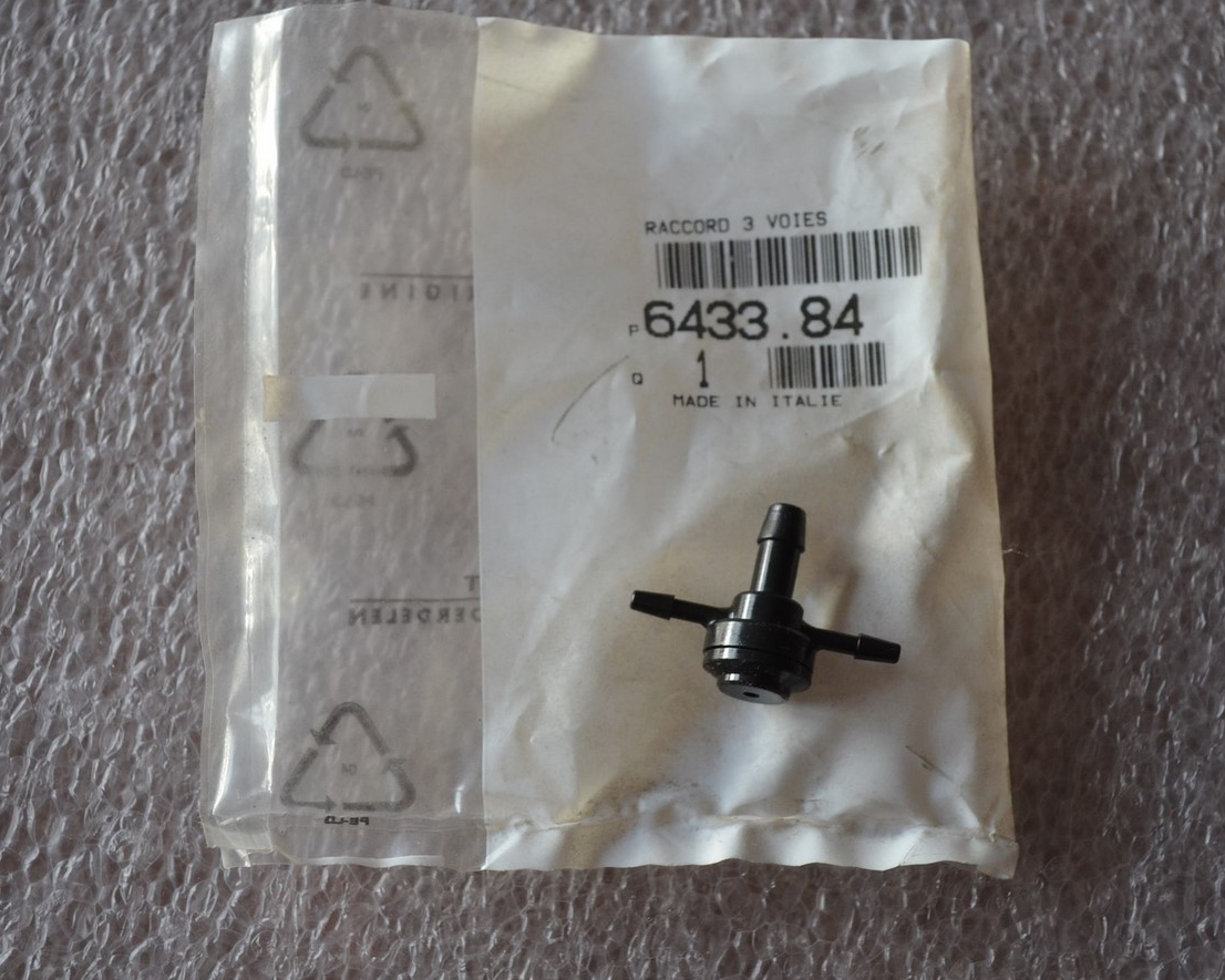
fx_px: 1994
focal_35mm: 55
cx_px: 611
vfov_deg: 27.6
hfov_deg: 34.1
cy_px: 492
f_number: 4.8
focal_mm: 32
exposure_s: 1/60
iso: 900
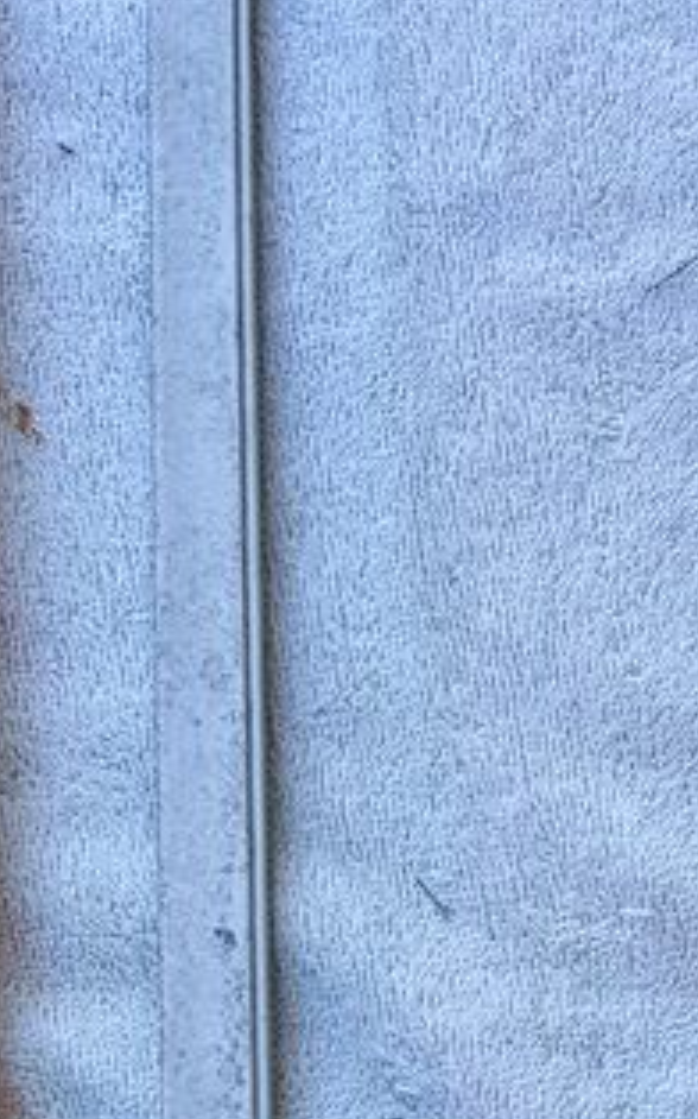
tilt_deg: -79.3
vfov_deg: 16.7
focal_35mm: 123
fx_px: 3747
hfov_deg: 10.0
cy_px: 1044
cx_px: 1321
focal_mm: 5.96
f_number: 1.6
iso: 50
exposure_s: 1/764
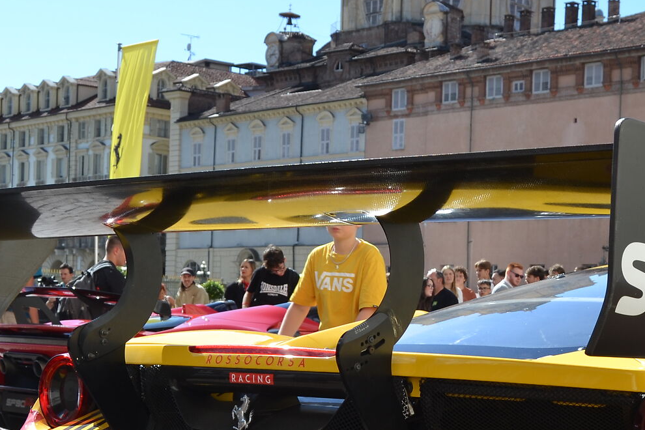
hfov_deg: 24.7
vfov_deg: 16.9
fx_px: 1433
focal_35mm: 80
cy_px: 361
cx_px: 568
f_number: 8
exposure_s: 1/250
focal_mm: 22
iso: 100
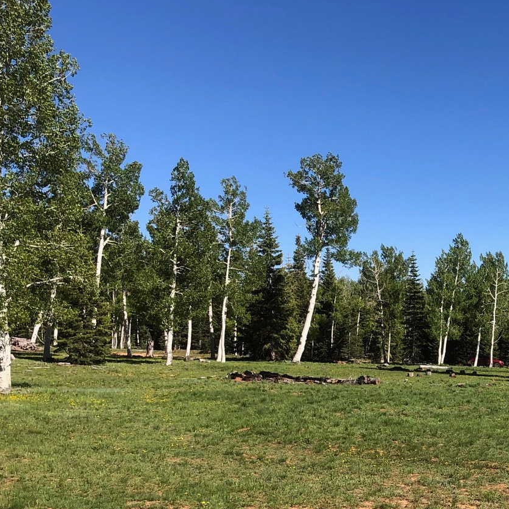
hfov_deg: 27.0
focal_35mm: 60
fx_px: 998
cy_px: 431
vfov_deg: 27.8
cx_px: 508
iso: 20
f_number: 1.8
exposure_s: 1/1453
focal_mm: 3.99
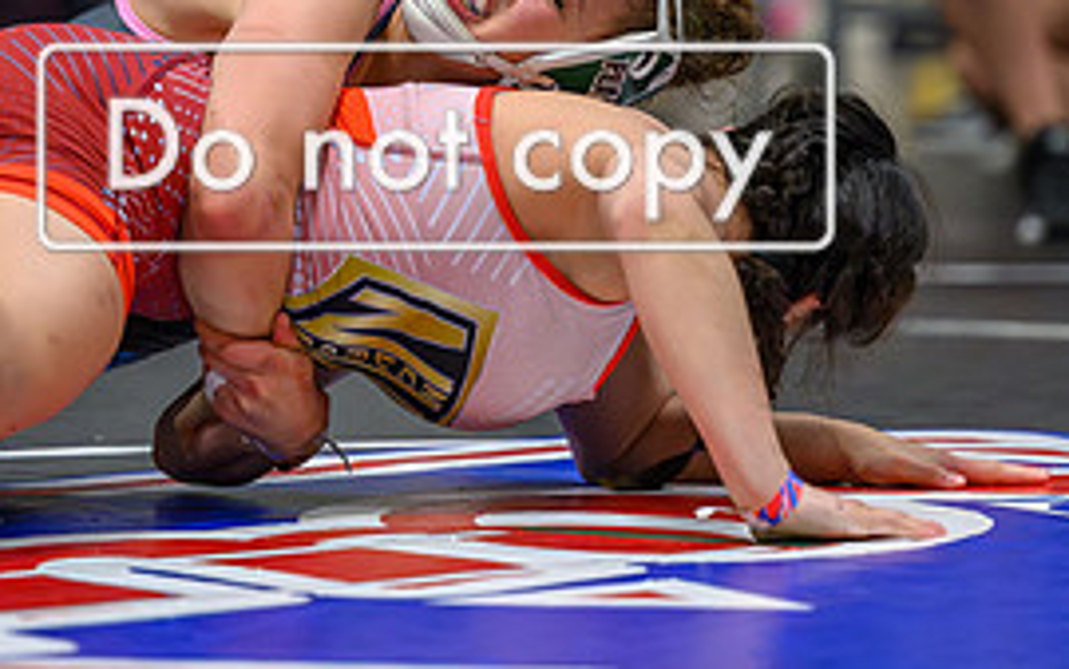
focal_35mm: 361
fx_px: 10522
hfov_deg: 5.8
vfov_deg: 3.6
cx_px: 436
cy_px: 148
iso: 11400
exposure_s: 1/800
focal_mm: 165
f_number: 2.8
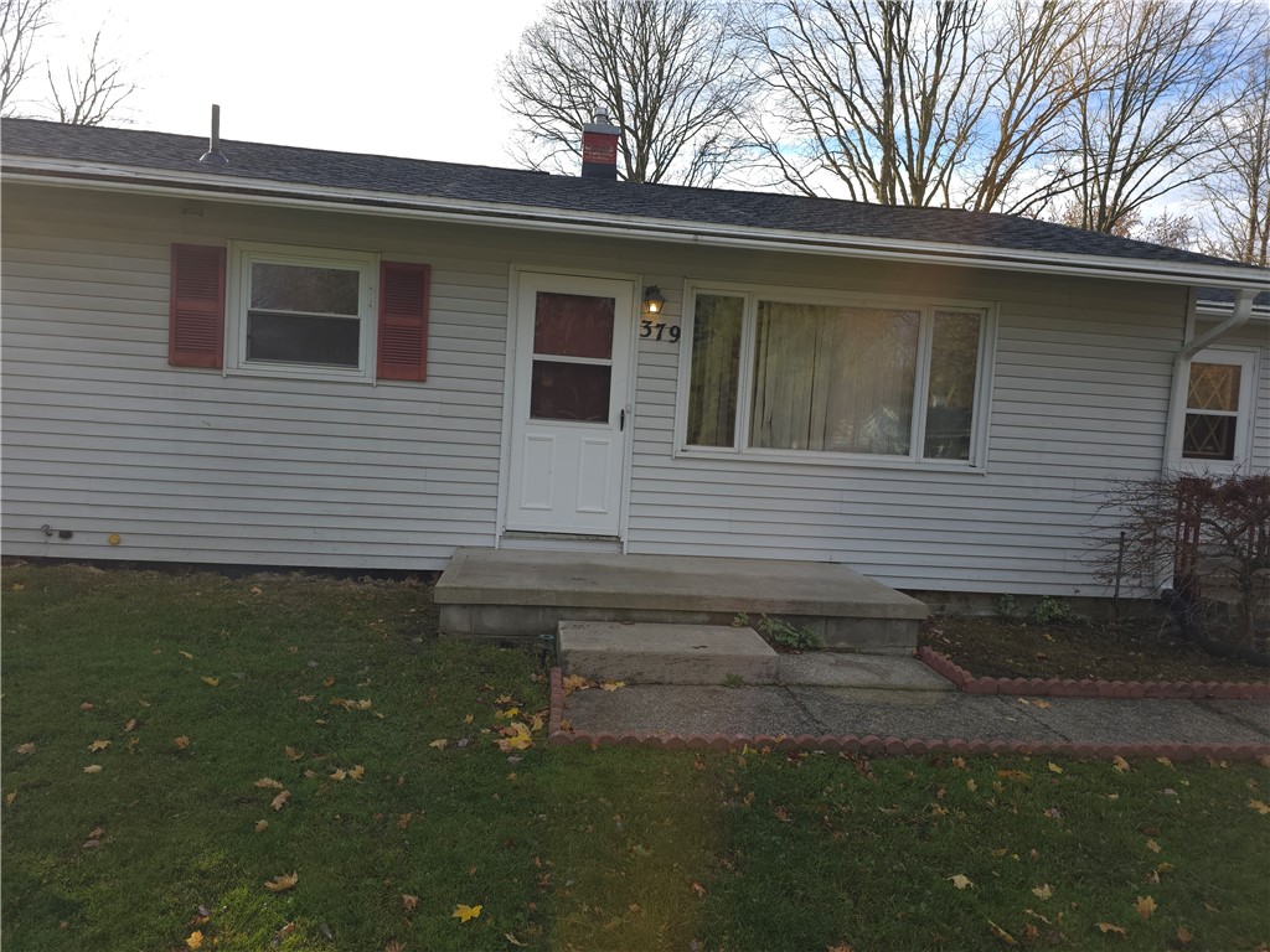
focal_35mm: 23
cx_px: 635
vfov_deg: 58.9
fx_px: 844
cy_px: 476
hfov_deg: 73.9
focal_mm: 6.3
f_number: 1.7
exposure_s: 1/146
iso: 12
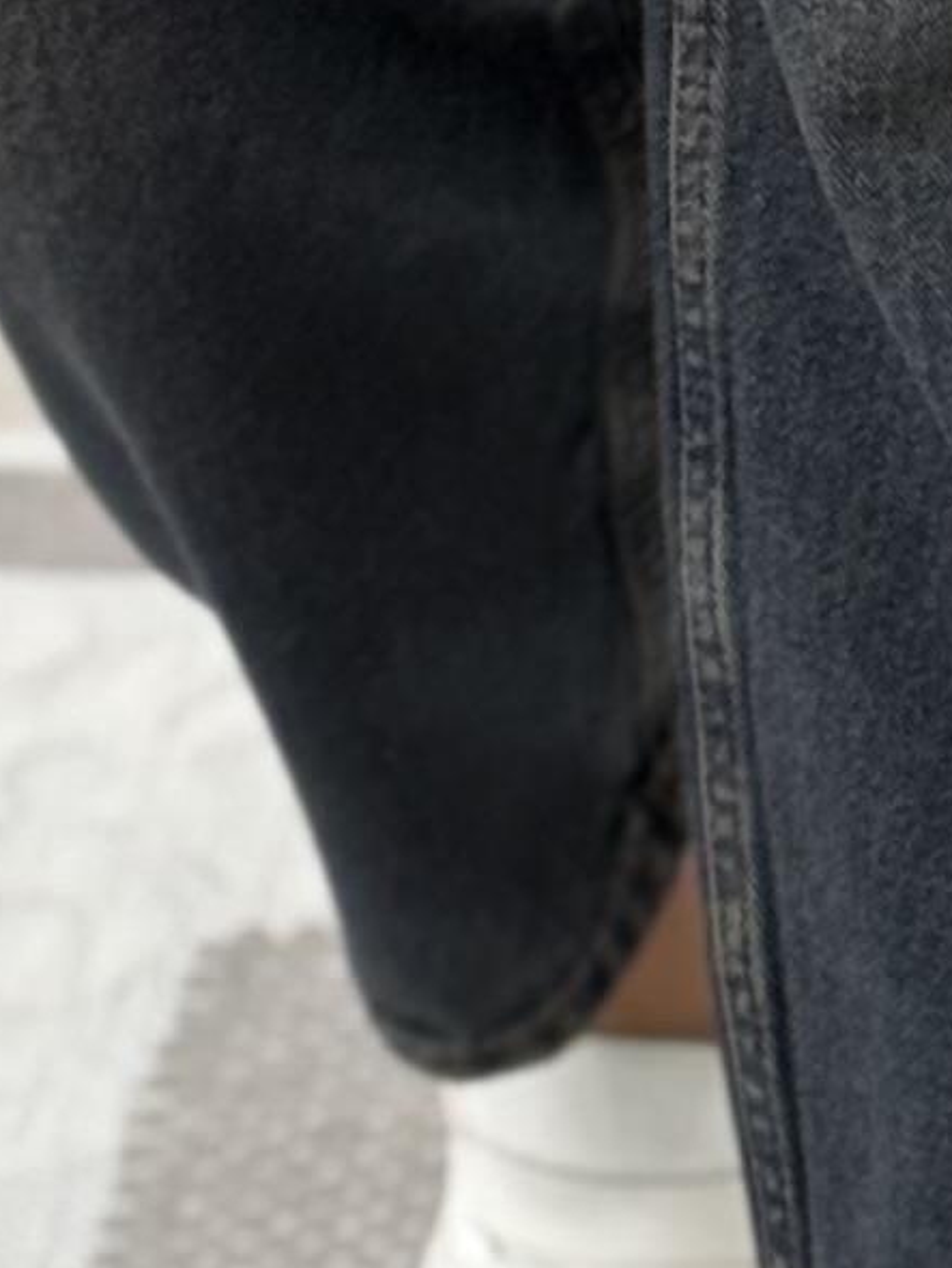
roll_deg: +0.7
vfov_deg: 6.0
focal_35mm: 328
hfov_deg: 4.5
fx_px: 12019
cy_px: -191
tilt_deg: -37.2
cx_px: 827
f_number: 1.78
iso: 100
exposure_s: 1/100
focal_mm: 6.76
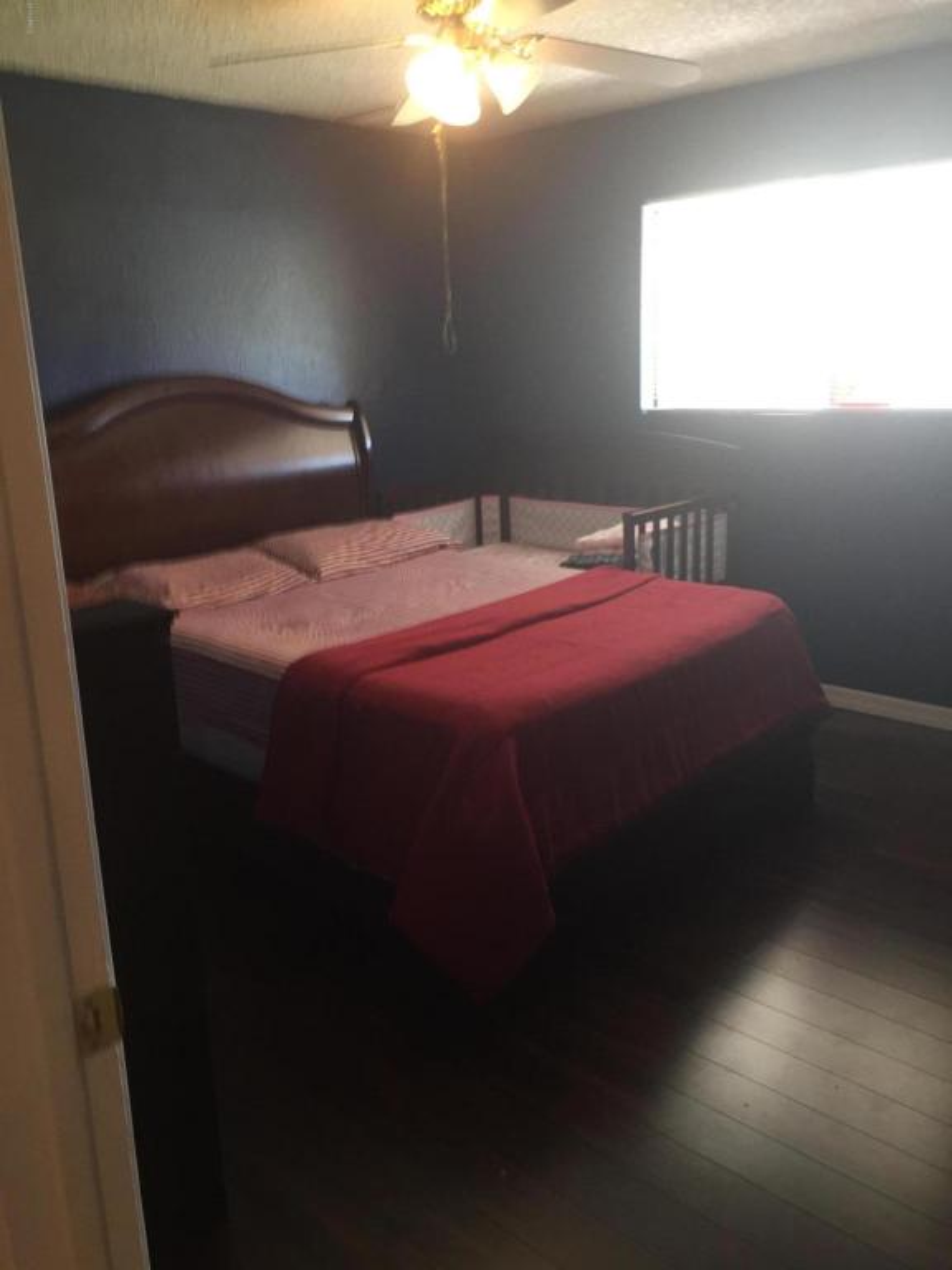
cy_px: 635
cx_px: 476
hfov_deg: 48.2
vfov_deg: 61.7
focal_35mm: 29
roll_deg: +1.4
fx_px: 1063
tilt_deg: -15.9
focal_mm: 4.15
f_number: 2.2
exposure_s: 1/30
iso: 200
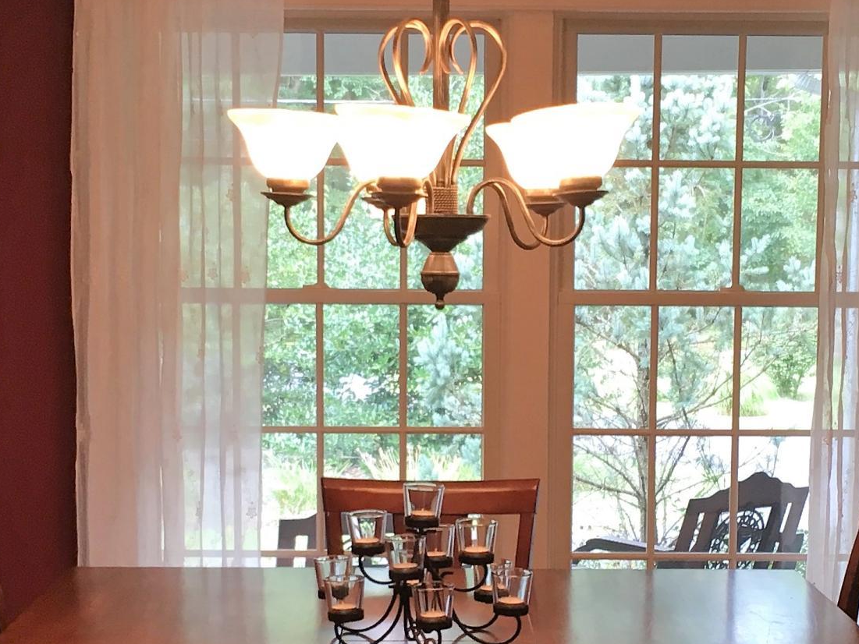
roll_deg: -0.1
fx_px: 1961
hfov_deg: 24.7
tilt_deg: -6.5
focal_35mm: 79
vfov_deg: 18.5
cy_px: 493
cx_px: 461
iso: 50
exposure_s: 1/30
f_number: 2.2
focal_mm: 4.15
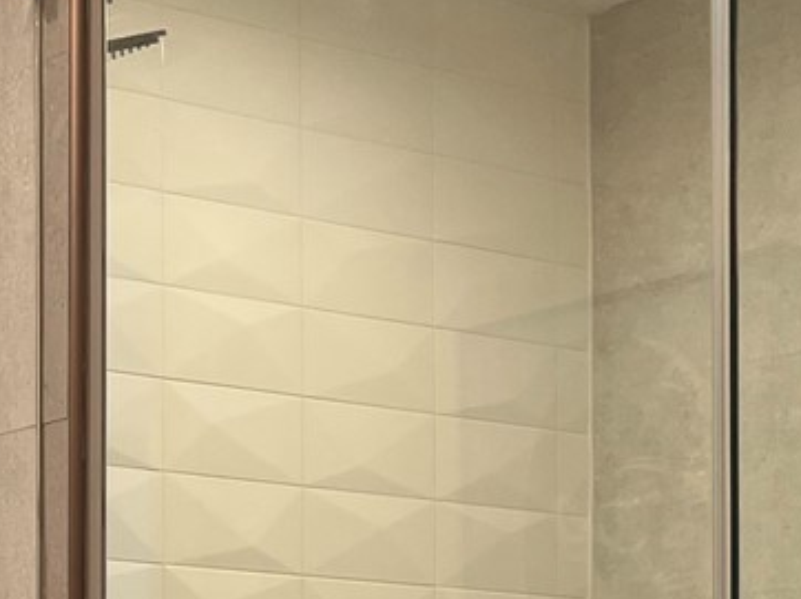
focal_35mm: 115
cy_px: 915
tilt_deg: +0.1
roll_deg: +0.8
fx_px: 2659
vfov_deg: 12.2
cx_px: -106
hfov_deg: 16.5
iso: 100
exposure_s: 1/120
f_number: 1.5
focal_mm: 5.7
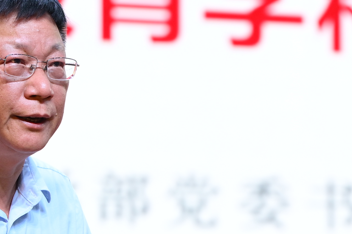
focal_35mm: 391
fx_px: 3822
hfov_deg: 5.3
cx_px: 283
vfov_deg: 3.5
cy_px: 279
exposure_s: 1/125
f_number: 2.8
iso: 400
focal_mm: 81
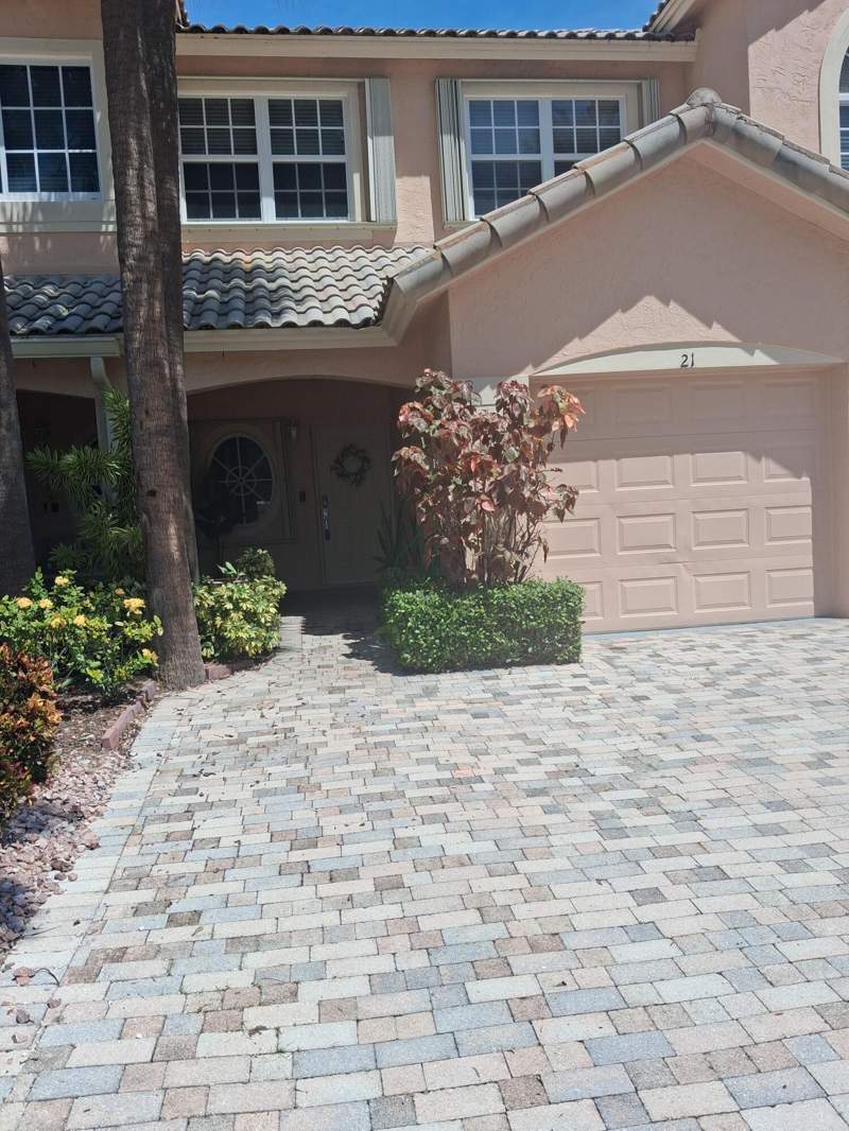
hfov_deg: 51.4
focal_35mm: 27
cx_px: 424
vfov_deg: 65.3
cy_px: 566
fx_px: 883
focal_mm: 4
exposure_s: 1/894
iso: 25
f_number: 1.8
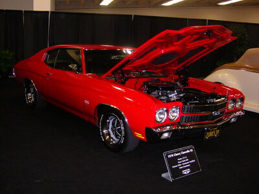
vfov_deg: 34.3
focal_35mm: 42
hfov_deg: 44.8
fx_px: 314
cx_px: 130
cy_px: 97
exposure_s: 1/60.1
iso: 112
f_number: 2.8
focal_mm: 6.9
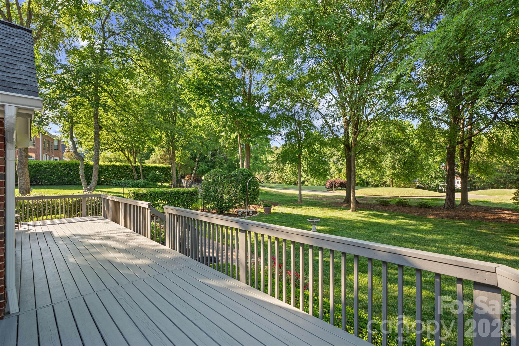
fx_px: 245
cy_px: 173
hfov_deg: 93.3
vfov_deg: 70.4
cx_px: 260
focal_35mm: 17
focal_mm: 17
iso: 200
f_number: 7.1
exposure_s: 1/40
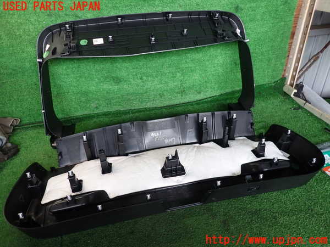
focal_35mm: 25
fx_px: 238
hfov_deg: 69.4
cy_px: 124
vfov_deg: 54.9
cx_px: 165
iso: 200
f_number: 2
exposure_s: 1/50
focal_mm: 4.5
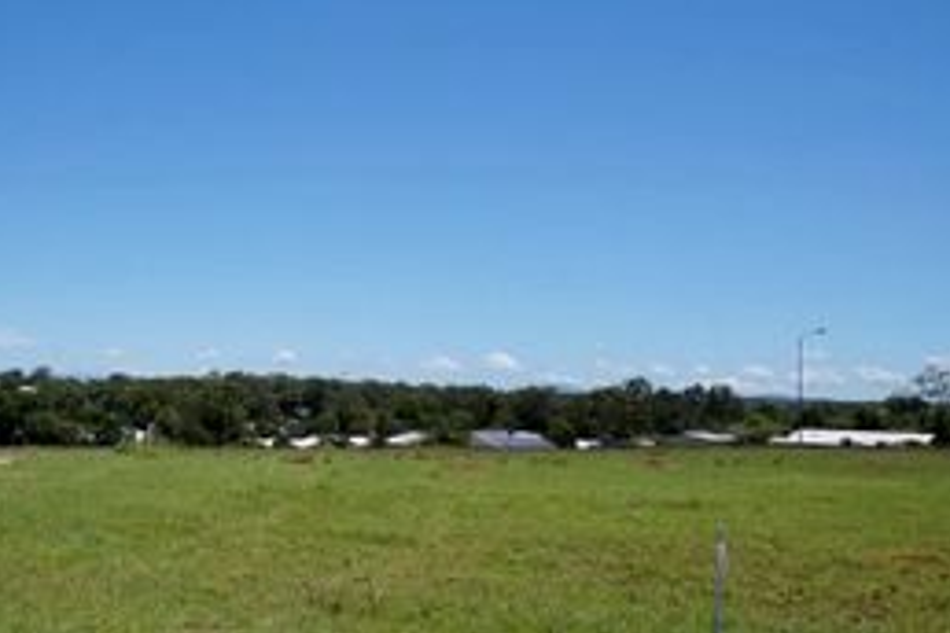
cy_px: 329
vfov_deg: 32.7
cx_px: 195
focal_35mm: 41
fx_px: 1079
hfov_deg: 45.2
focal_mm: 15
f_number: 13
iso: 100
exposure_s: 1/160
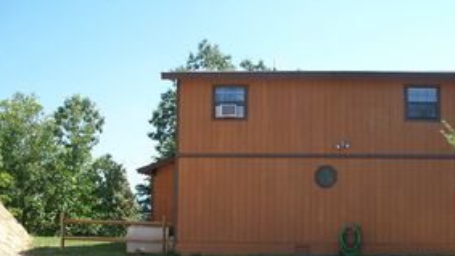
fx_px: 615
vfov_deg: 23.3
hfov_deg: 40.3
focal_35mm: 51
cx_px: 286
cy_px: 187
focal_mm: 7.54
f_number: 2.8
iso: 64
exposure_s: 1/400
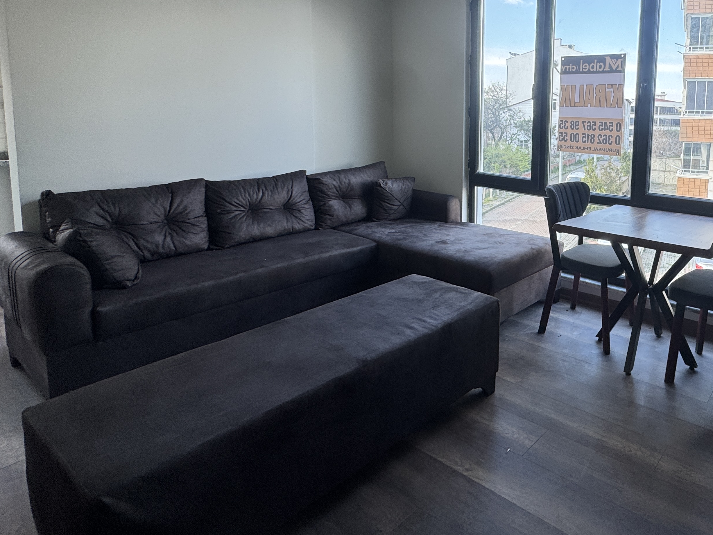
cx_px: 533
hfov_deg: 69.2
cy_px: 168
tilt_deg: -5.6
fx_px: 474
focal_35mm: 23
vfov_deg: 57.3
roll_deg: -1.5
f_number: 2.2
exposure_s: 1/99
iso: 50
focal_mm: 2.22
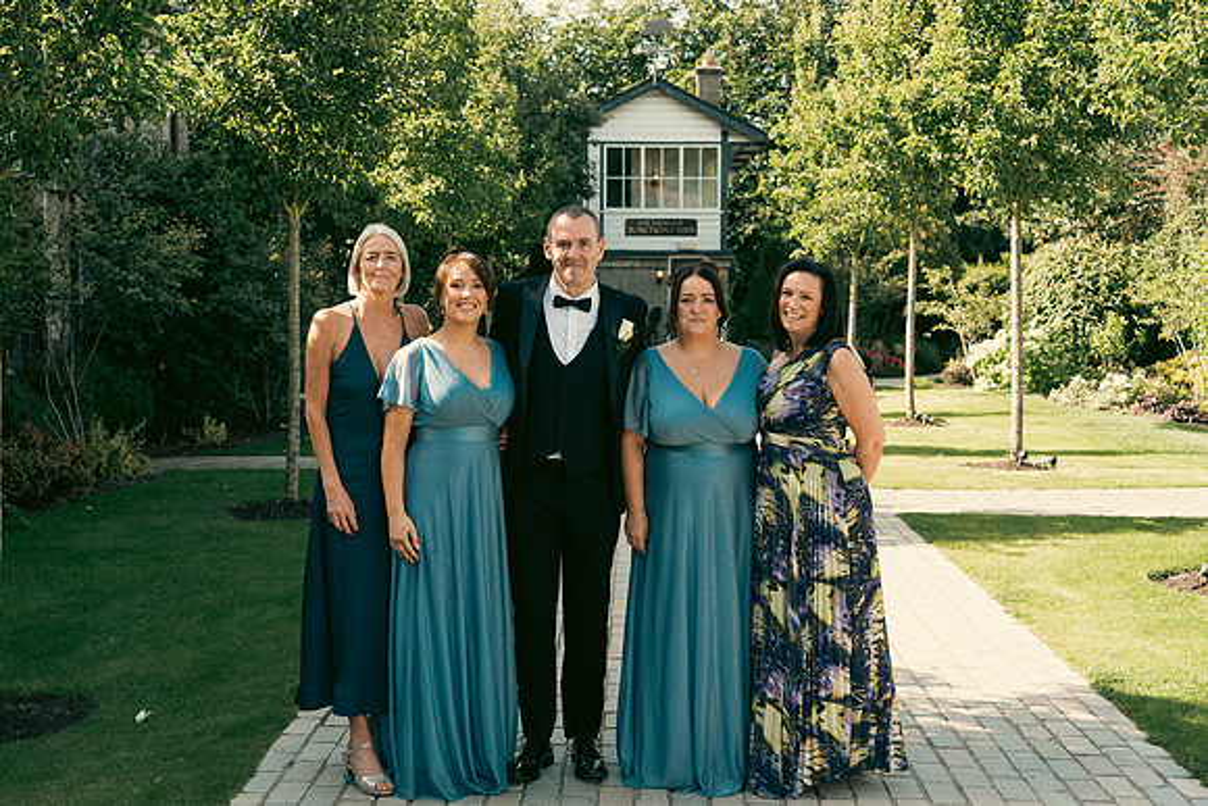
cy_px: 403
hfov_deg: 42.7
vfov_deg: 29.3
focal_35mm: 46
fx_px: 1544
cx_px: 604
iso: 200
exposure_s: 1/250
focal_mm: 46
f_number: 5
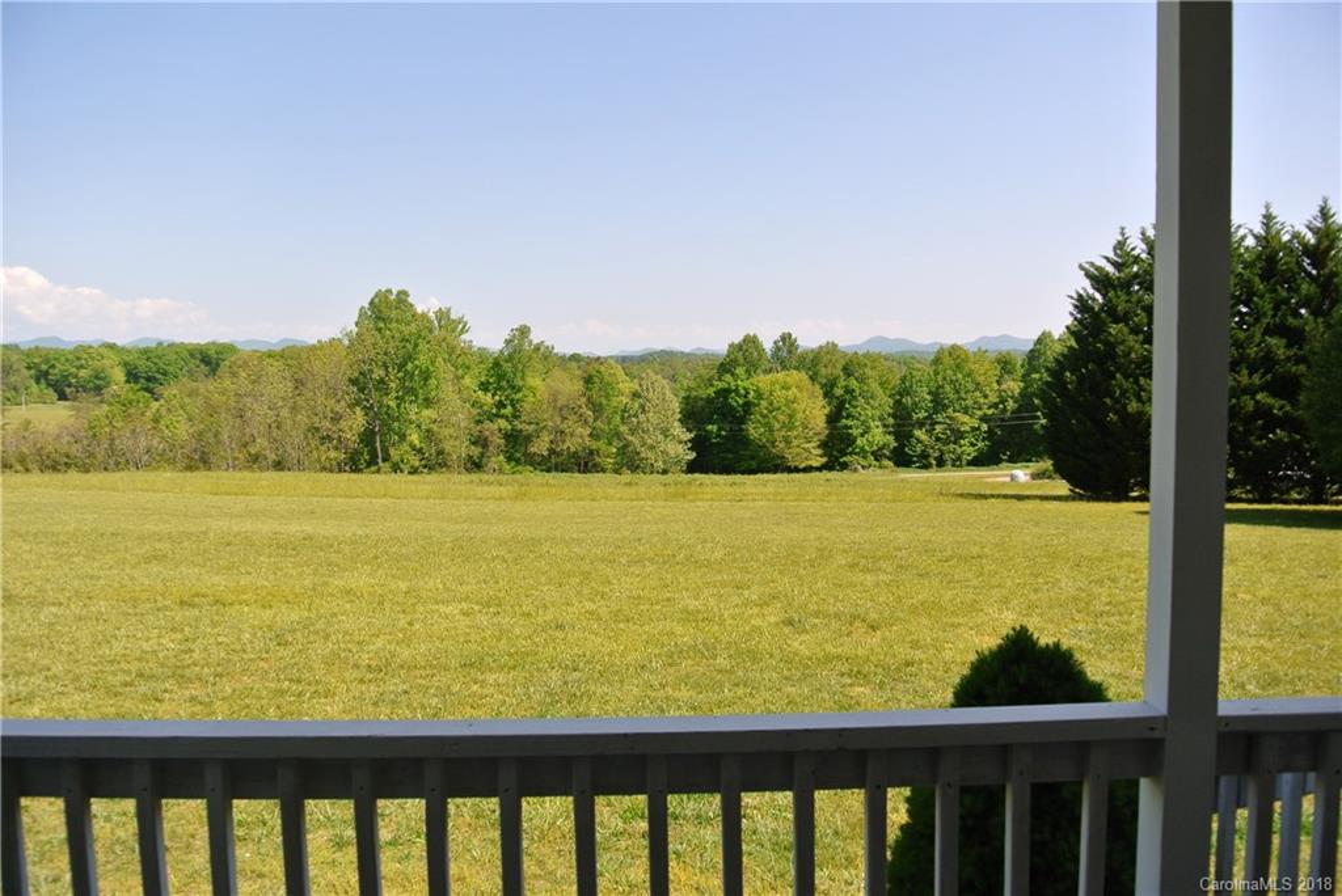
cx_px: 671
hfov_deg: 67.4
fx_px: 1007
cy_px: 448
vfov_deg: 48.0
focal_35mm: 27
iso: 100
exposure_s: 1/500
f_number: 4.5
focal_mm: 10
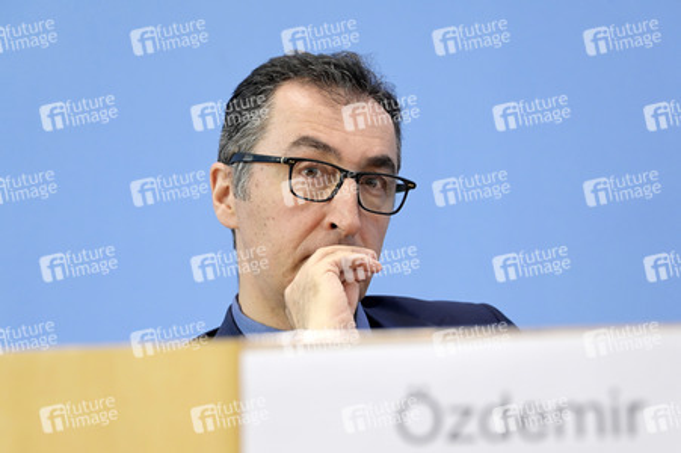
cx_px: 340
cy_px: 226
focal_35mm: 105
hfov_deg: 19.5
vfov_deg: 13.0
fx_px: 1985
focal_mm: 105
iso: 3200
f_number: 5.3
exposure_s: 1/640
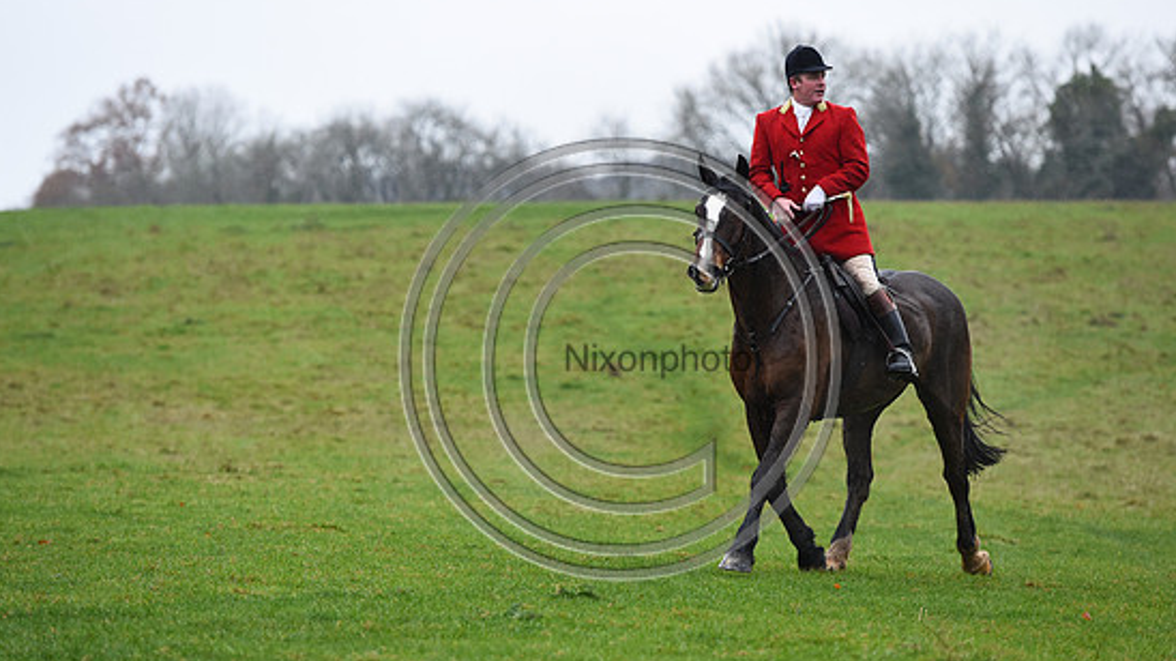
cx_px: 597
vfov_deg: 6.6
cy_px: 330
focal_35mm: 183
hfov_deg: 11.8
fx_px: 5705
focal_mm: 165
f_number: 3.5
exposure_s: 1/800
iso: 2200
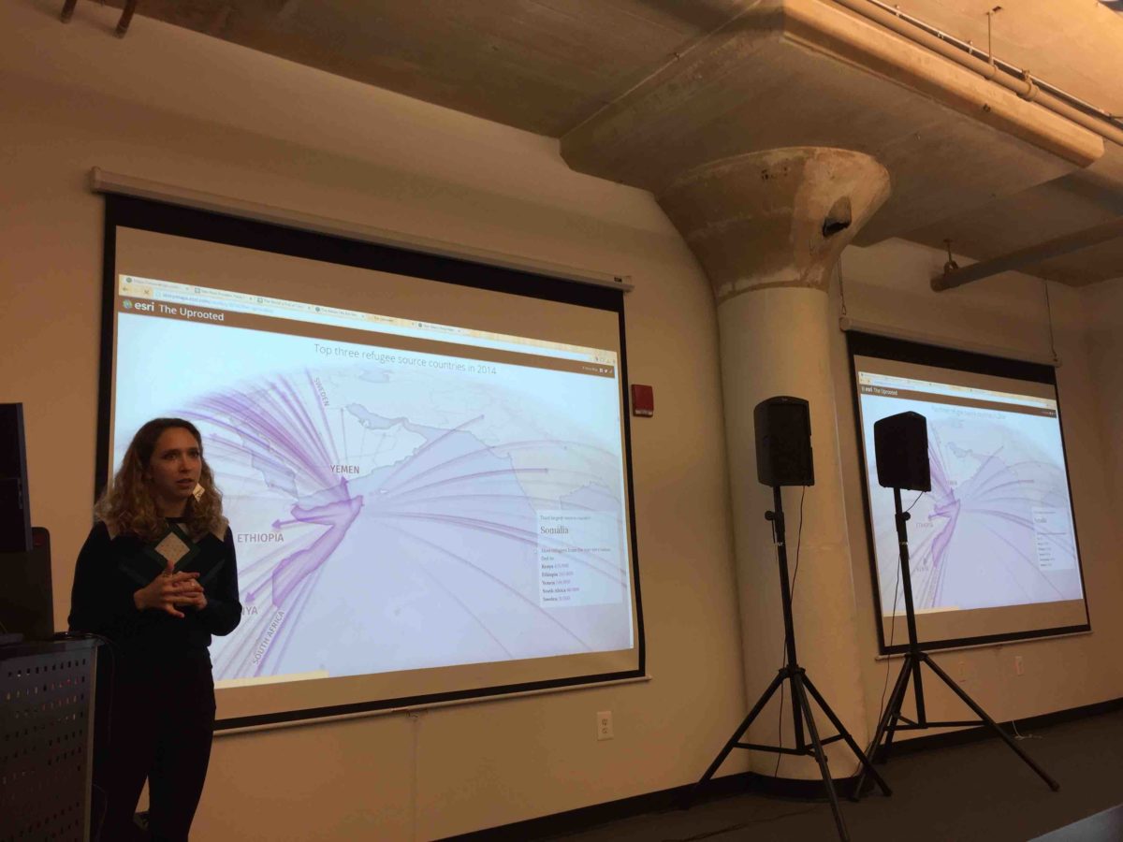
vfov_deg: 48.2
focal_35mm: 29
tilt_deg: +9.3
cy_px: 421
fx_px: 941
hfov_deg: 61.7
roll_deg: +1.8
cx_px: 562
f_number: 2.2
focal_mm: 4.15
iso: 40
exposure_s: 1/60
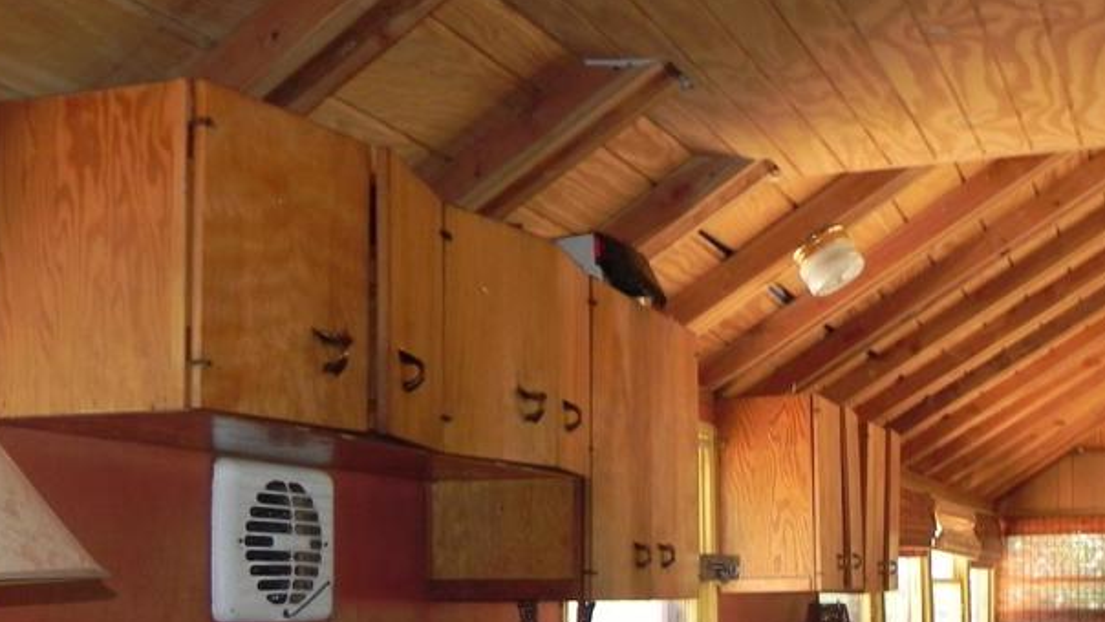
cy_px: 604
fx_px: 1407
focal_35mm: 48
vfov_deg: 24.0
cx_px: 825
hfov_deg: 41.6
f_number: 2.8
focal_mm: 4.6
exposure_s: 1/30
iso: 200
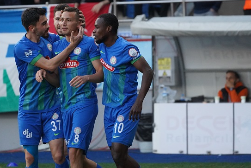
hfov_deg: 6.4
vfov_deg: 4.3
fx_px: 2245
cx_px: 110
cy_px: 77
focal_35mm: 322
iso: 8000
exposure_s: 1/2000
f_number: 5.6
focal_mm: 265
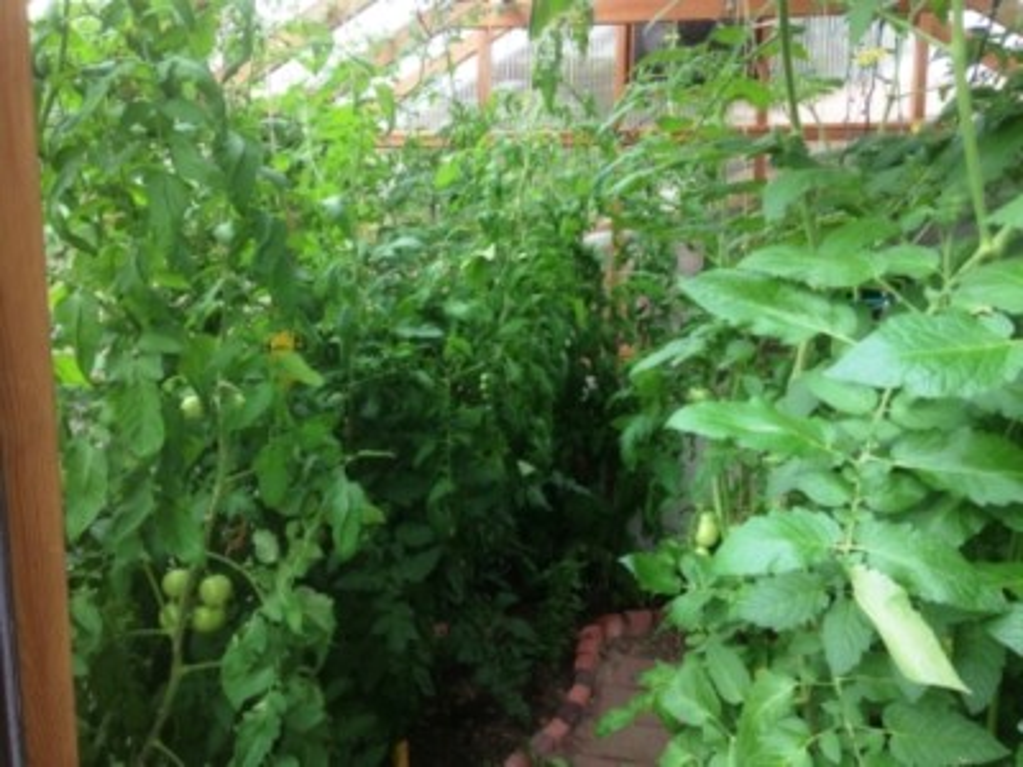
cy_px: 384
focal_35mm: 33
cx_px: 512
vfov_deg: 42.9
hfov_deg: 55.4
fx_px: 975
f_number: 2.4
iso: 50
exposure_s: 1/60
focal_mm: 4.13
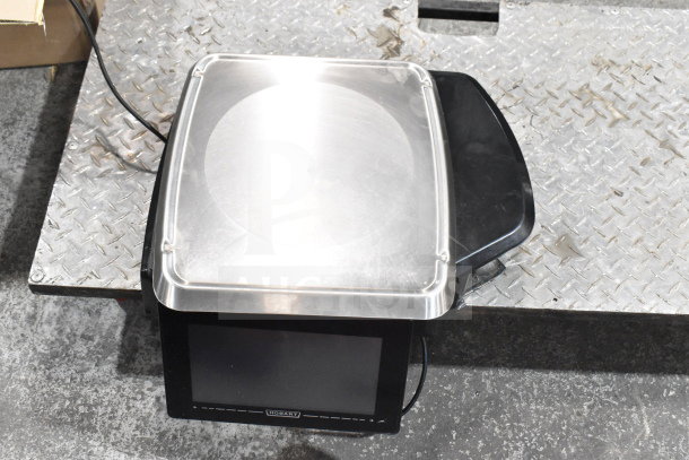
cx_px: 344
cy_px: 230
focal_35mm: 44
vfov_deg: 30.9
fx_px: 833
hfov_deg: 45.0
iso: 6400
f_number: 8
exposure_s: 1/250
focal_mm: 29
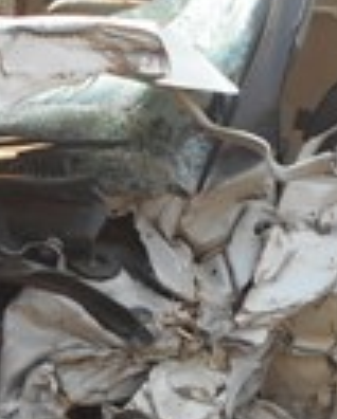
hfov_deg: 12.4
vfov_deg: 15.5
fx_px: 1530
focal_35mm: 123
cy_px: 356
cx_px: -29
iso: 80
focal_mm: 4.6
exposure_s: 1/160
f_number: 3.2
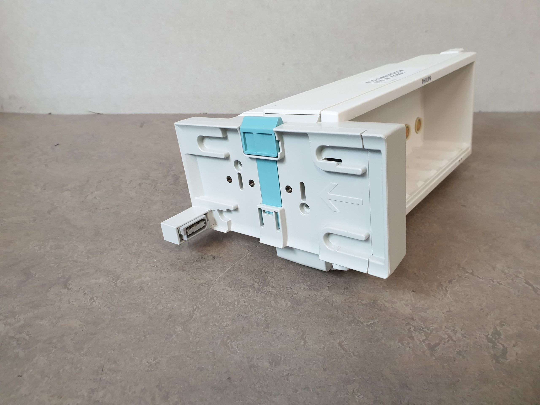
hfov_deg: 67.3
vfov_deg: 53.1
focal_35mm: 26
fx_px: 406
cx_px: 270
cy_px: 202
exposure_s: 1/50
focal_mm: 4.3
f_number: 2.4
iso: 400
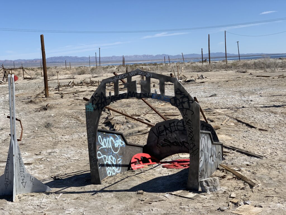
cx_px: 143
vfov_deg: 28.0
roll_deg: +2.5
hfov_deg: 36.8
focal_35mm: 52
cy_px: 108
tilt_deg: -6.0
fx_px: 430
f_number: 2.4
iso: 16
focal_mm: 6
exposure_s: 1/1597
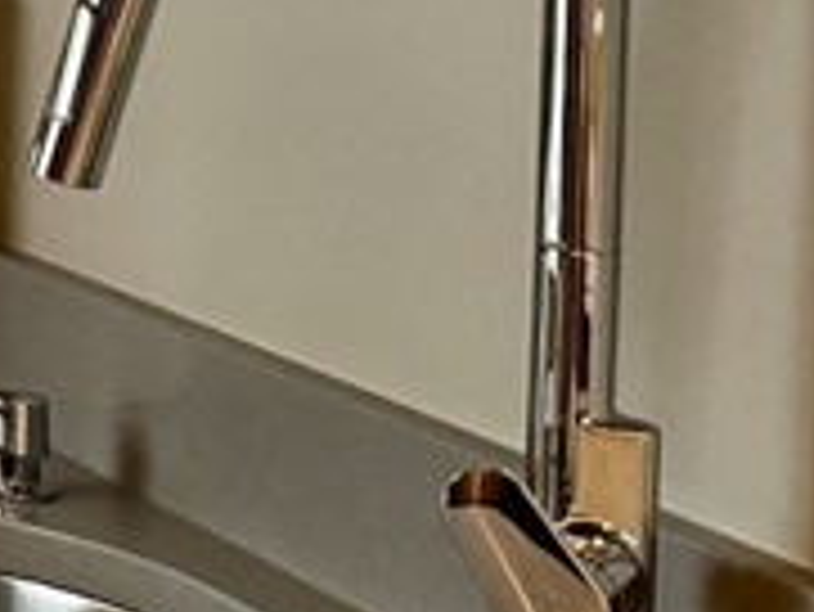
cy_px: -126
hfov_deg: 11.9
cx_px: -1120
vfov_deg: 10.7
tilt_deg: -5.0
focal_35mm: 136
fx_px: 3200
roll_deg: -0.7
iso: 400
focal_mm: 6.76
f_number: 1.78
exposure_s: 1/60
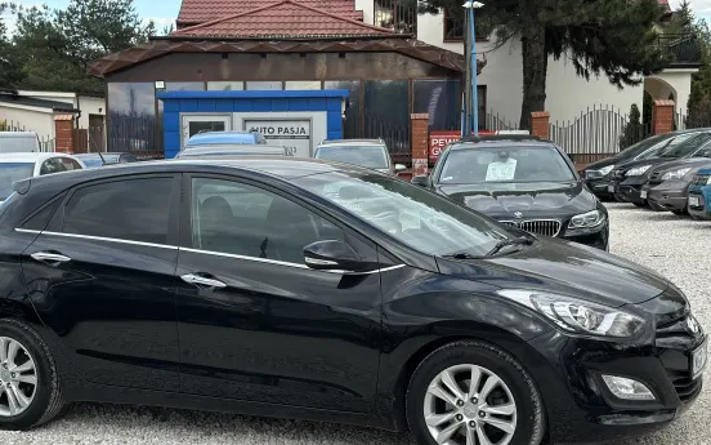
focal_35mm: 59
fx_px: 1143
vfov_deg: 21.9
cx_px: 321
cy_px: 280
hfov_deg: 34.5
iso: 80
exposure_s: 1/1073
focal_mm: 6.86
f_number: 1.78
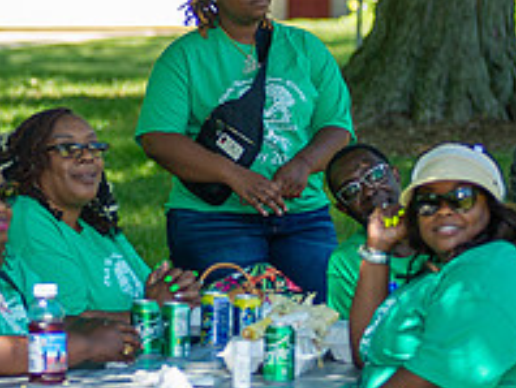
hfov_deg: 7.0
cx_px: 99
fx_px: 4194
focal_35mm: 281
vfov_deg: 5.3
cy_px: 143
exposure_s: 1/500
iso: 200
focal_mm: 100
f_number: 2.8
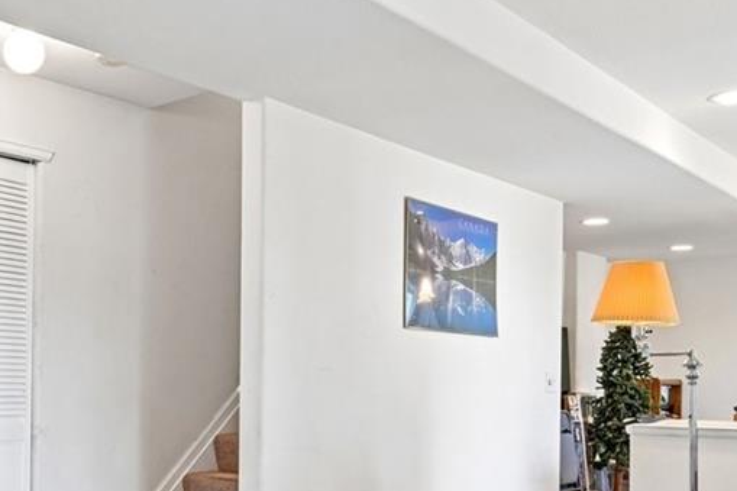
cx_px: 174
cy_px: 369
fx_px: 900
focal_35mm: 44
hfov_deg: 42.9
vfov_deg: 30.0
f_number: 10
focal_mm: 14
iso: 400
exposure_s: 1/13
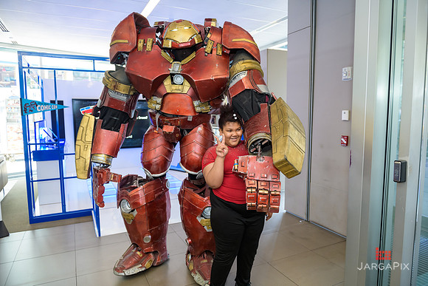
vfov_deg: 53.2
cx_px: 214
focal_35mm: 24
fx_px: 285
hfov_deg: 73.7
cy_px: 143
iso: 800
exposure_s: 1/125
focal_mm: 24
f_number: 3.2
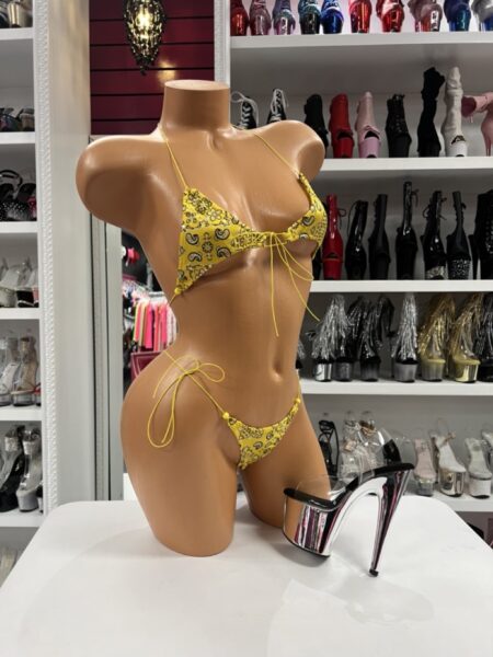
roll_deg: +0.6
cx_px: 246
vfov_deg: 67.3
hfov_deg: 53.1
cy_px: 328
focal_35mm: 26
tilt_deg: -2.6
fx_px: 494
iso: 125
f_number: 1.5
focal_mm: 5.7
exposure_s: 1/60
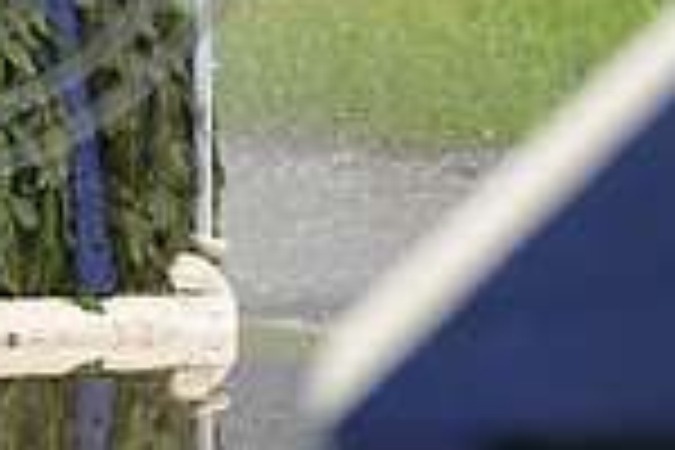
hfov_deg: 1.6
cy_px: -331
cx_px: -198
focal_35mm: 1278
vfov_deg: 1.1
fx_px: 23961
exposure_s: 1/1600
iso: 900
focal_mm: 330
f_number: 5.6
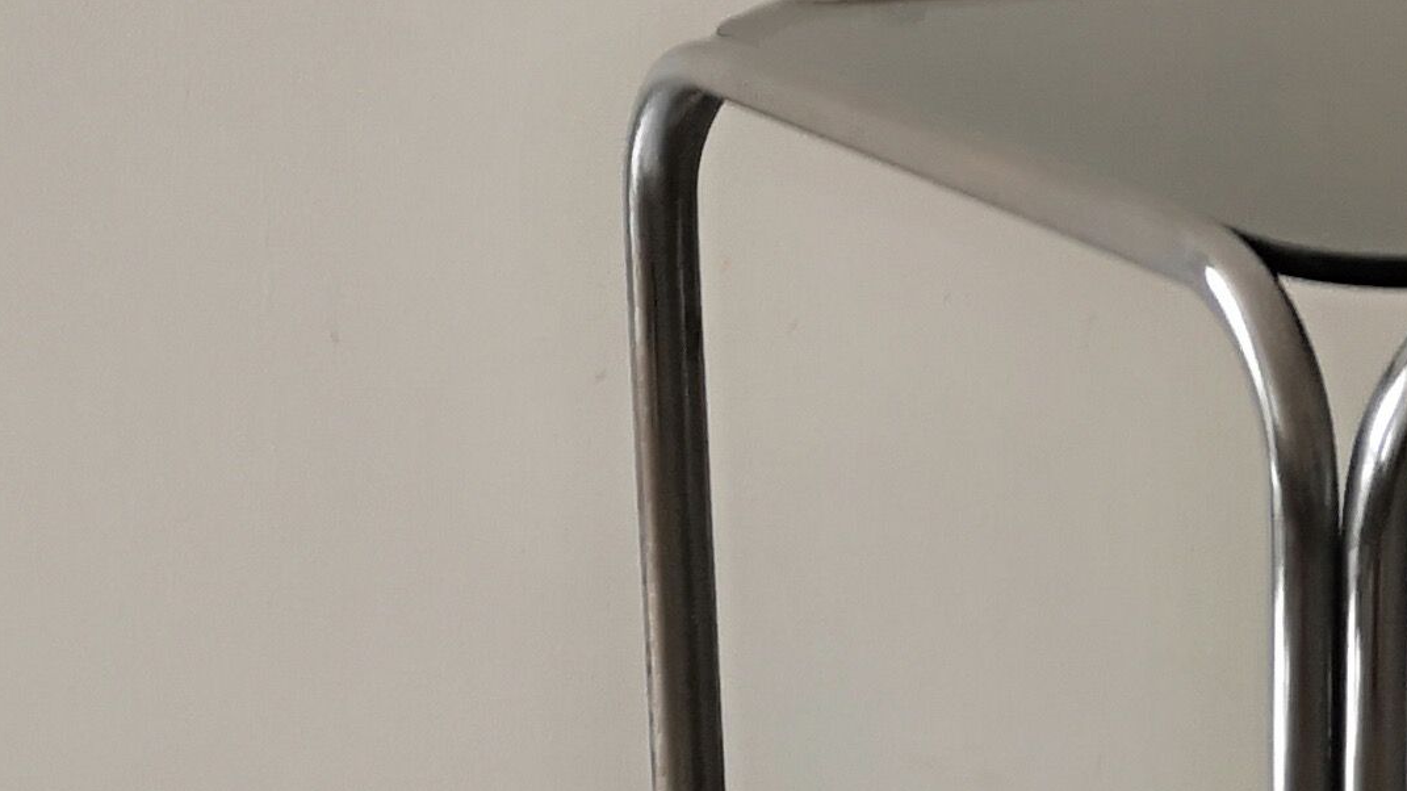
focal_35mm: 109
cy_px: 816
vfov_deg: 11.0
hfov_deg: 19.0
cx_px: 1467
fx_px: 4066
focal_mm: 3.95
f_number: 1.8
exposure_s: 1/50
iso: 125
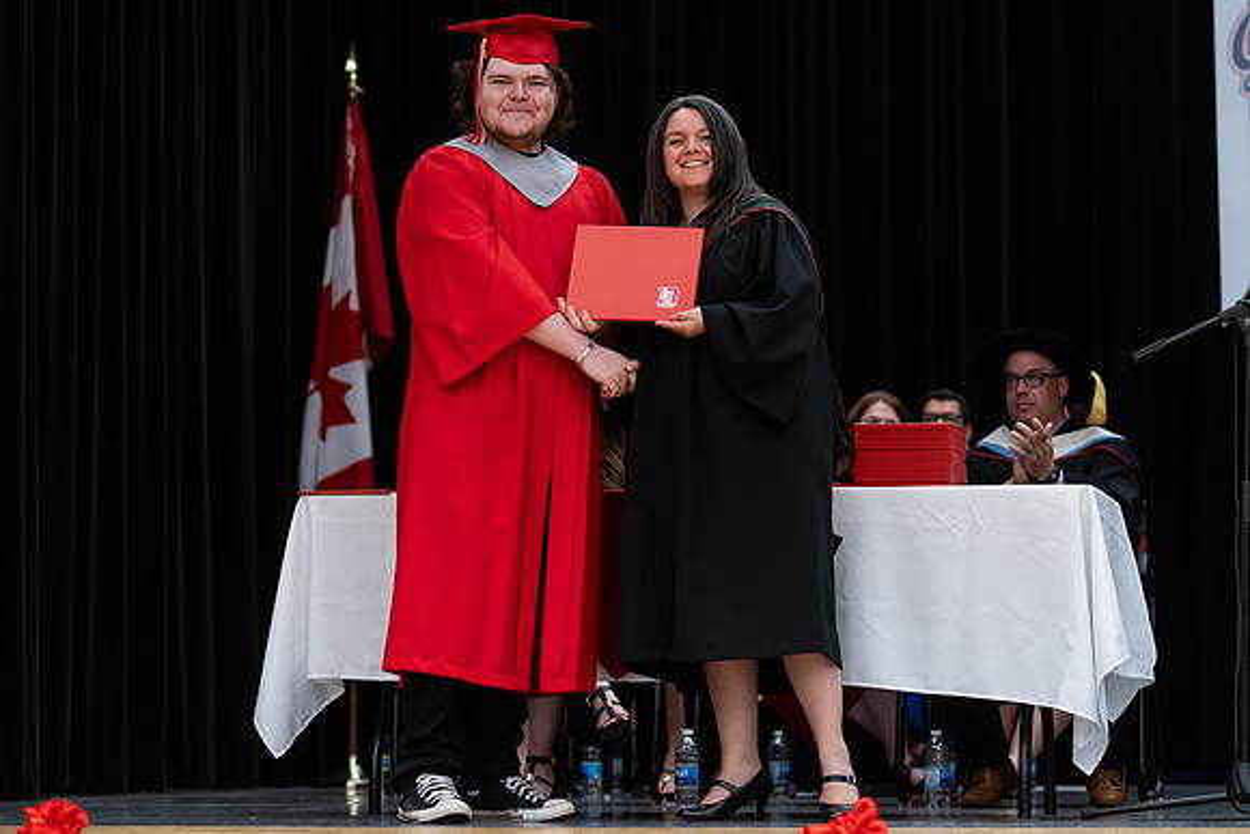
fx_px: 4002
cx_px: 625
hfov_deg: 17.8
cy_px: 421
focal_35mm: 115
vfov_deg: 11.9
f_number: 2.8
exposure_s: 1/200
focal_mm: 85
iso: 1000
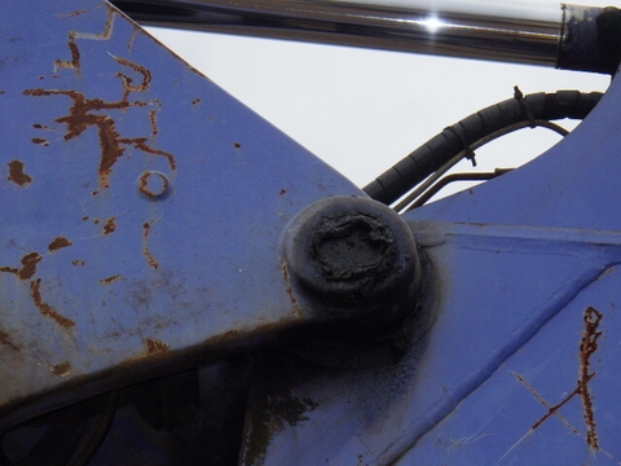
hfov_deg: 17.1
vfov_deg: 12.9
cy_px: 233
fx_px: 2063
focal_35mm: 115
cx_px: 310
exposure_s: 1/500
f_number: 6.3
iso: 250
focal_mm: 20.6
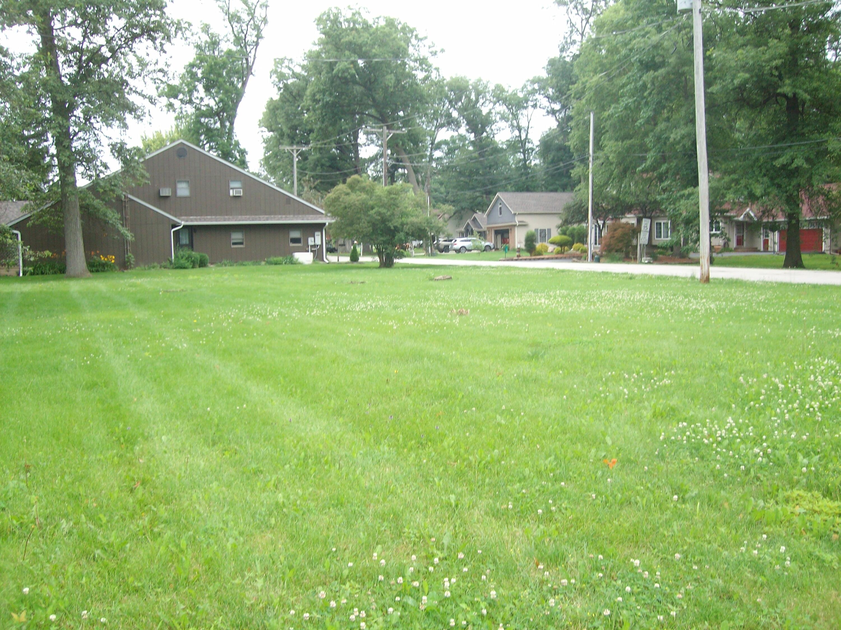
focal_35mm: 35
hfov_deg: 52.6
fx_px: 850
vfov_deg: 40.7
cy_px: 315
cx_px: 420
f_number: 2.8
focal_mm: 5.8
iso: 80
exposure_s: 1/108
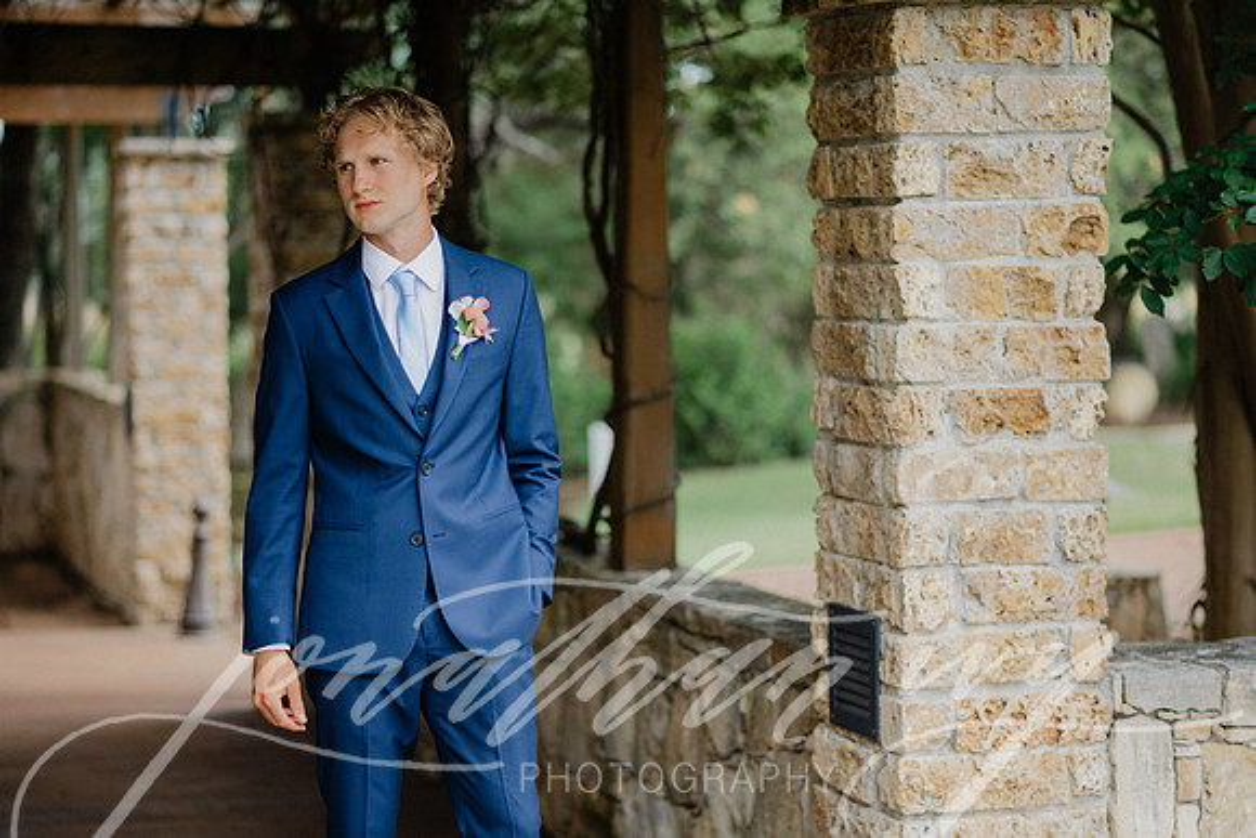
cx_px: 628
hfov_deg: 23.9
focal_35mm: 85
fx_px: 2966
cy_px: 419
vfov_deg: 16.1
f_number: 2
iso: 200
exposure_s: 1/2000
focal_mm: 85
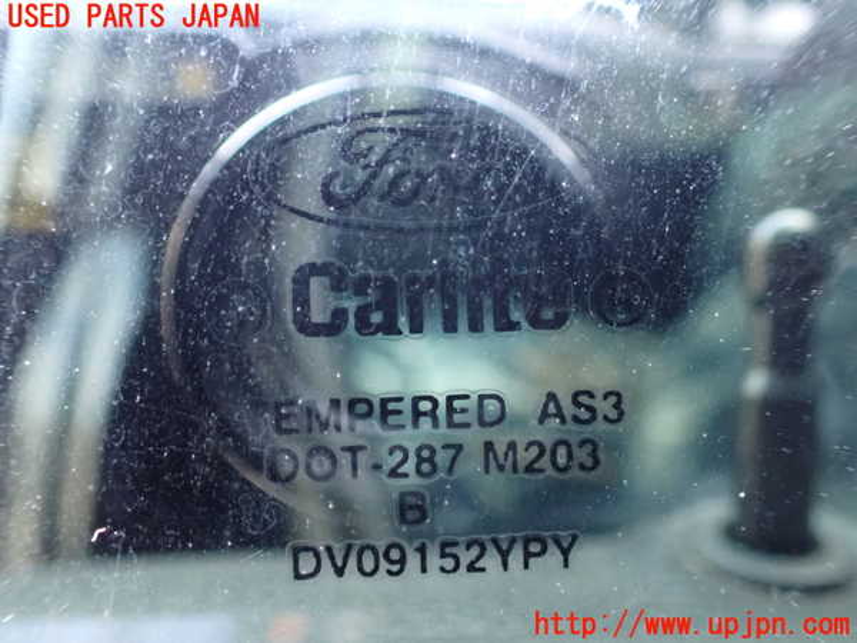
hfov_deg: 60.0
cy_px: 322
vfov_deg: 46.8
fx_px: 743
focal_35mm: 30
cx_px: 428
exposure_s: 1/30
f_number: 2.3
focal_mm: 5.4
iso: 1250
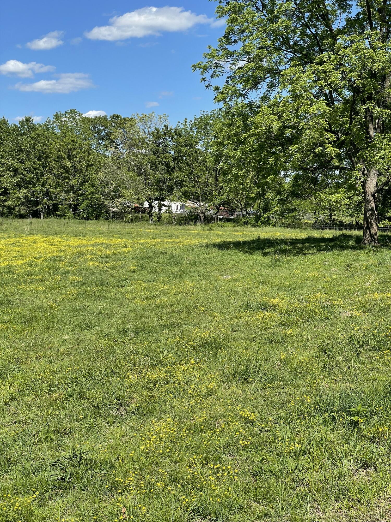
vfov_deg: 36.8
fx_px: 783
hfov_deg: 28.0
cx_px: 196
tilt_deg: -1.7
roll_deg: -1.7
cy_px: 261
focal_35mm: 52
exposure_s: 1/1332
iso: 25
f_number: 2
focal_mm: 6
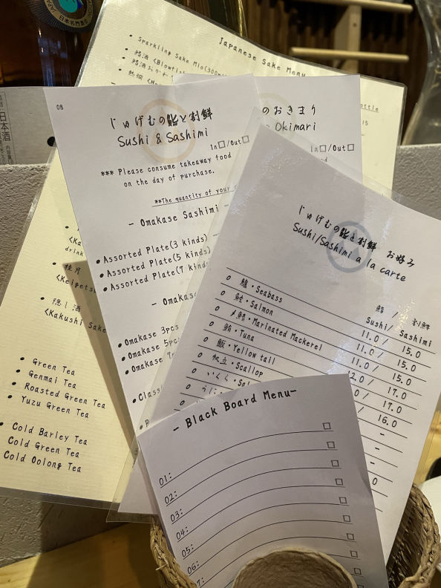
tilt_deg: -19.3
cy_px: 294
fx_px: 442
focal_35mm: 26
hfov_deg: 53.1
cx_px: 220
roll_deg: +2.2
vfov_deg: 67.3
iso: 160
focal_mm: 4.2
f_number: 1.6
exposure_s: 1/50
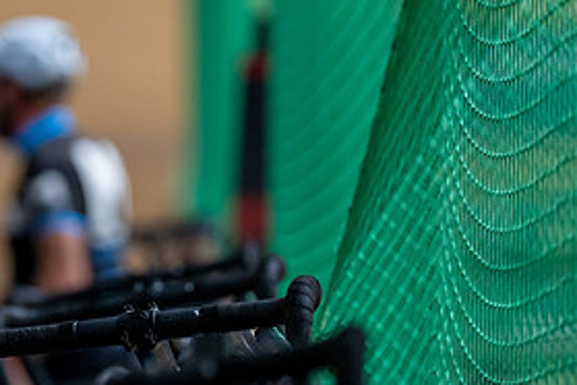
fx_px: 5593
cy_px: 347
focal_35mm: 349
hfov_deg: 5.9
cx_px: 37
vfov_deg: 3.9
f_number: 3.2
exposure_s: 1/1000
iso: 2500
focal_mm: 168
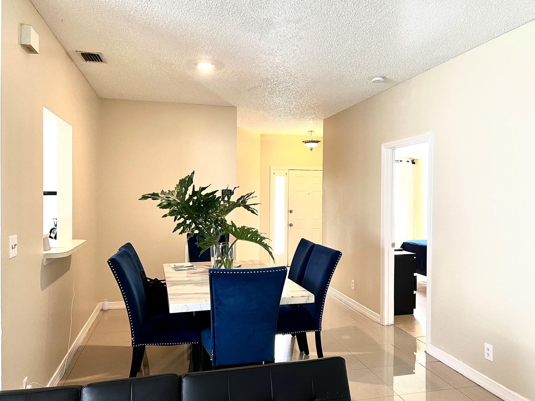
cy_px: 200
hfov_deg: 65.3
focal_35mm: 27
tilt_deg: -0.1
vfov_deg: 51.4
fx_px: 417
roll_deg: -0.3
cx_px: 277
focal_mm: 5.7
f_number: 1.5
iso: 80
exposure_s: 1/60
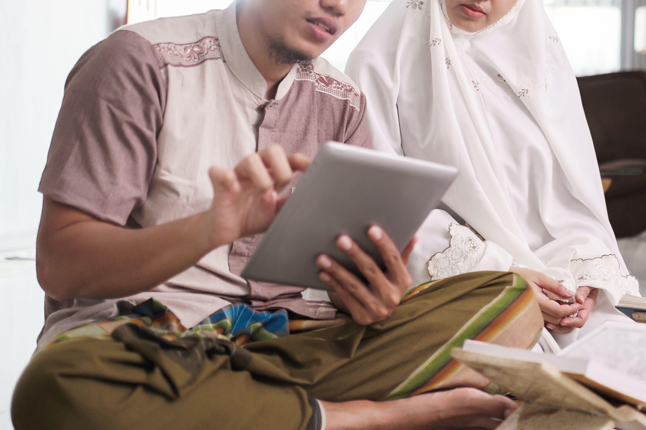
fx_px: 1094
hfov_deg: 32.1
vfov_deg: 22.2
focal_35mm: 61
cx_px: 503
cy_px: 140
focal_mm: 35
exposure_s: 1/200
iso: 1000
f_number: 1.8
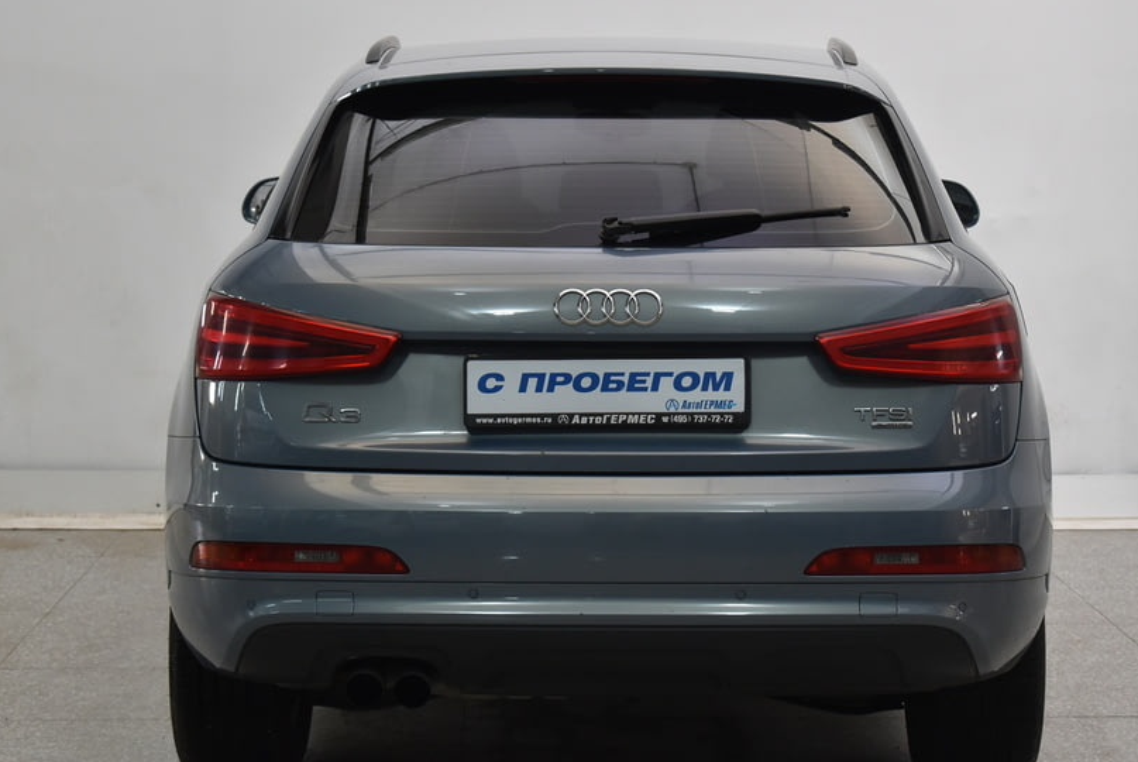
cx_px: 632
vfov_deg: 15.7
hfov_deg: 23.3
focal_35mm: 87
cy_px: 385
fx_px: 2753
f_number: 5.6
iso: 900
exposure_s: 1/60
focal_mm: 52
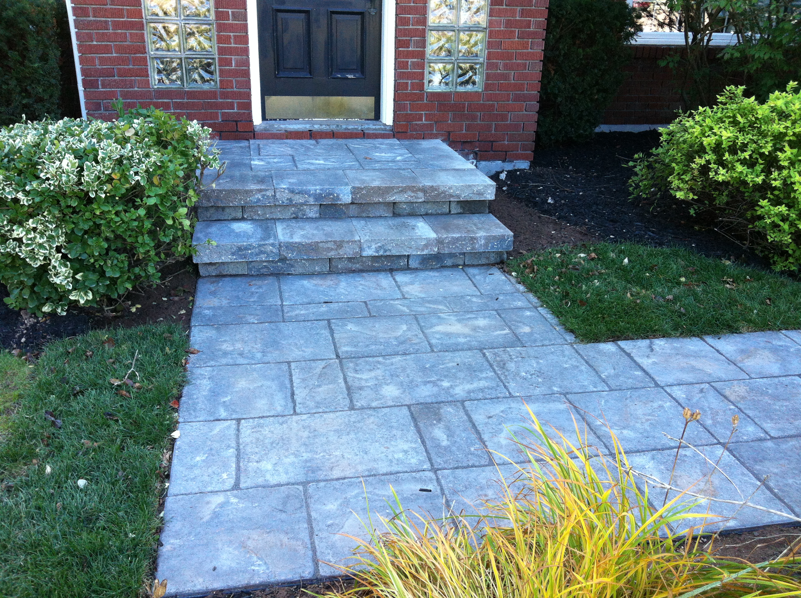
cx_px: 400
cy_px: 299
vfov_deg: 40.6
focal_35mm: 35
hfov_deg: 52.7
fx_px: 809
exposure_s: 1/120
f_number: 2.8
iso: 125
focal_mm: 3.85
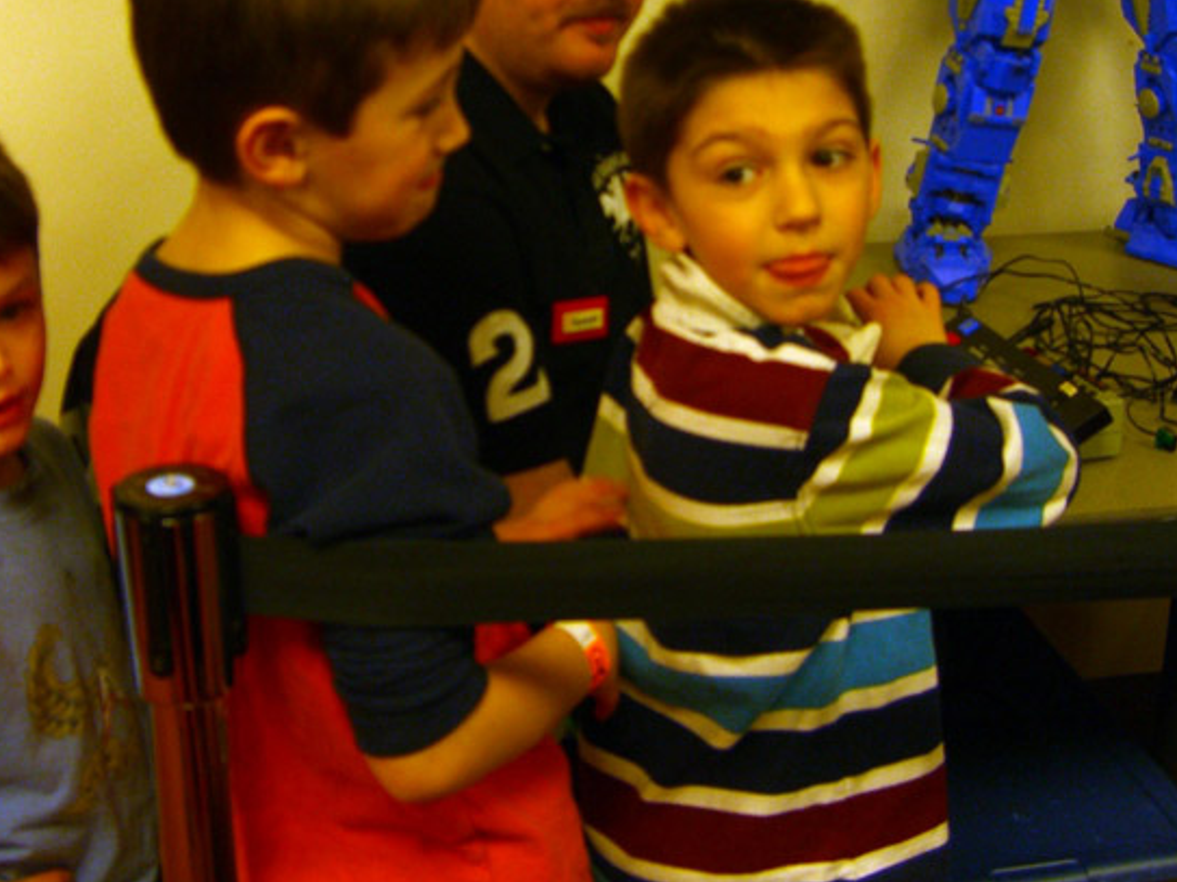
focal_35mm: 56
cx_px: 475
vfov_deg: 26.0
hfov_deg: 34.3
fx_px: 1904
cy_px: 303
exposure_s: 1/50
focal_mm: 7.9
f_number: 2.8
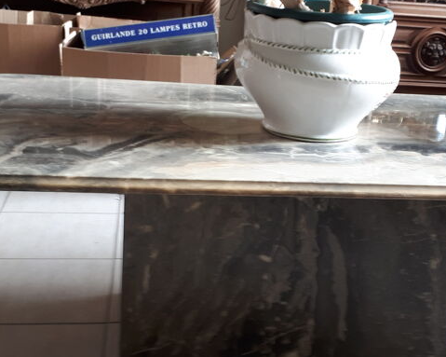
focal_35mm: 55
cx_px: 285
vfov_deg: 27.6
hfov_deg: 33.9
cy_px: 198
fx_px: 726
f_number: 1.9
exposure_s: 1/33
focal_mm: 3.6
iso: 64
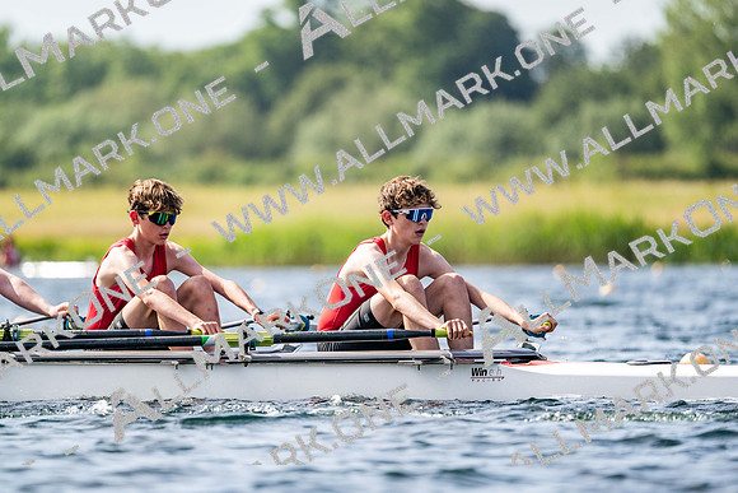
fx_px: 8202
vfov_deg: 3.4
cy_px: 246
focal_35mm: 400
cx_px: 369
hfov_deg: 5.2
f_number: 4.5
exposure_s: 1/2500
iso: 320
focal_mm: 400
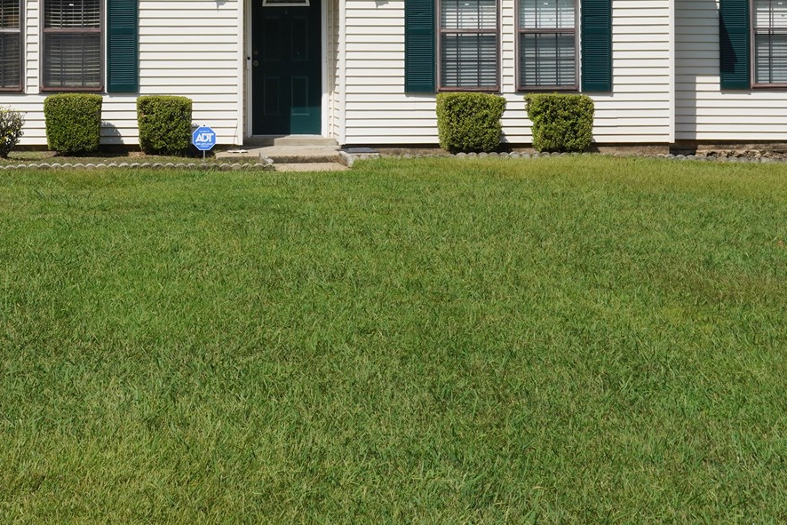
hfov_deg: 25.4
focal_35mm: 79
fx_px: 1727
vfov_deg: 16.9
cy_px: 13
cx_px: 209
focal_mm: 35
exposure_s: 1/100
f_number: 20
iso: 400
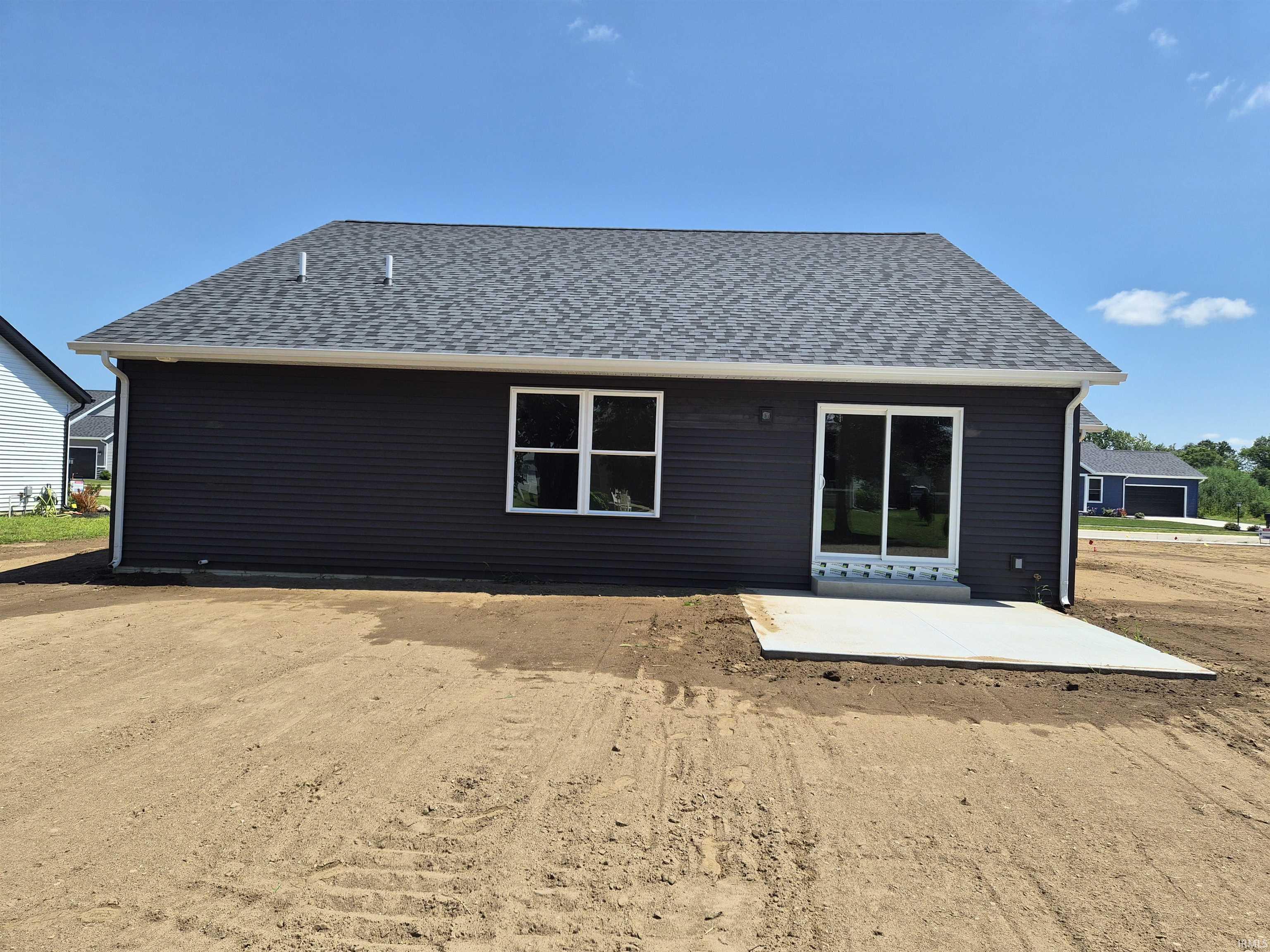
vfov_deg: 58.9
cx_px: 635
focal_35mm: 23
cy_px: 476
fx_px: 844
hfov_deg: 73.9
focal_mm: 5.4
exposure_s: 1/4848
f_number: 1.8
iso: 80
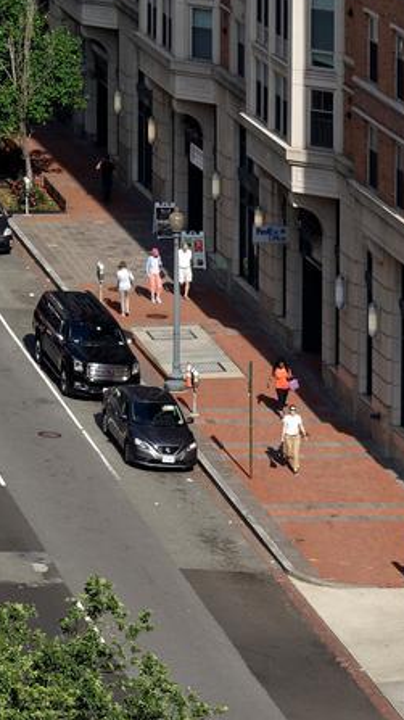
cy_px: -77
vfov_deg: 9.9
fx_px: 4119
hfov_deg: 5.5
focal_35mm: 216
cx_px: -299
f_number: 10
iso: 320
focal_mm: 60
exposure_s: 1/500
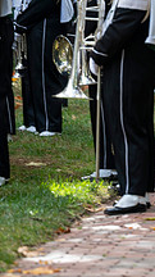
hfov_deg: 2.5
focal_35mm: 479
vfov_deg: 4.5
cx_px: 310
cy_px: 54
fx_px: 3511
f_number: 2.8
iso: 400
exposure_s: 1/500
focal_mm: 170
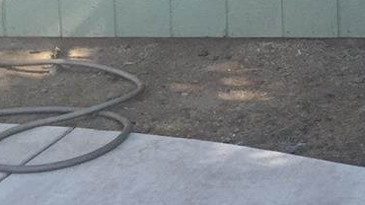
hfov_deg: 15.2
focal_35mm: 128
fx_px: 1239
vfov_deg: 8.9
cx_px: 593
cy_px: -217
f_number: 2.2
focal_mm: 4.15
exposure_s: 1/395
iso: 32
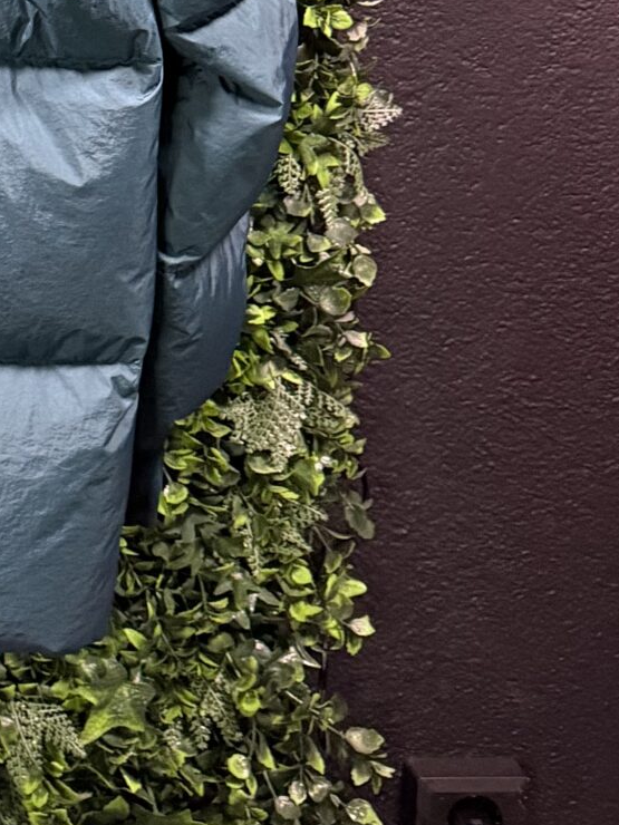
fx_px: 1979
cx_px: -399
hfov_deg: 15.8
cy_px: -264
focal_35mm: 83
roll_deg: -0.7
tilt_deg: -4.2
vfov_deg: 21.2
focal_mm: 6.76
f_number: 1.78
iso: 800
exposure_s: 1/42
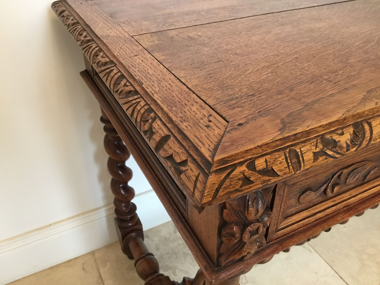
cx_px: 190
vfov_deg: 45.4
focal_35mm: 31
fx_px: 340
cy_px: 142
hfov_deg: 58.4
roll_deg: -0.8
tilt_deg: -35.0
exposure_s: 1/33
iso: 160
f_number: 2.4
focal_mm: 3.3
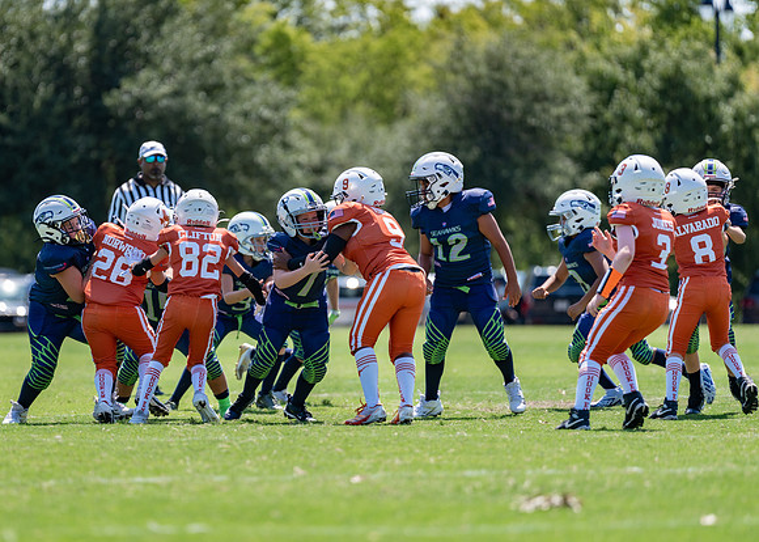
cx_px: 286
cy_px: 268
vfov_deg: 5.7
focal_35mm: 254
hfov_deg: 7.9
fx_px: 5467
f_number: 3.2
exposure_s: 1/1000
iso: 100
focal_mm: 200
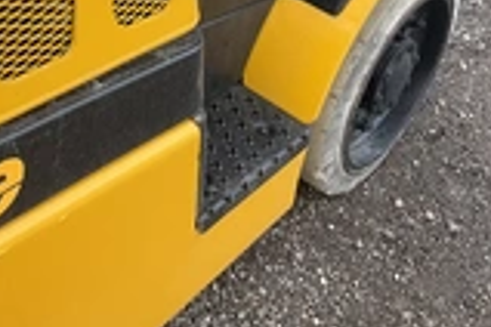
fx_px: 1036
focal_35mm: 76
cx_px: 238
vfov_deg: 17.2
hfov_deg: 26.6
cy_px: -62
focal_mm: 3
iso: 25
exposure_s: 1/365
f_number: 1.8
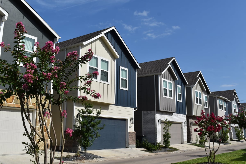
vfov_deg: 34.2
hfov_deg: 49.6
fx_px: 266
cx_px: 123
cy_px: 82
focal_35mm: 39
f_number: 10
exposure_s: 1/400
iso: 100
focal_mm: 26
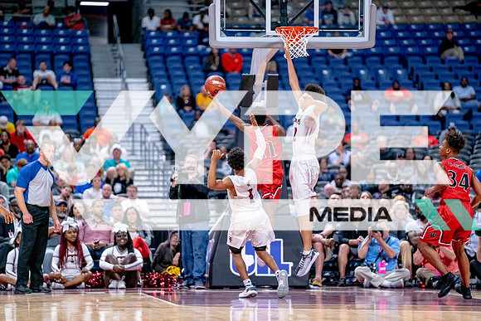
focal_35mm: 200
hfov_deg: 10.3
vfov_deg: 6.9
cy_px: 160
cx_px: 240
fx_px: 2673
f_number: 2.8
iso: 2500
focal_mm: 200
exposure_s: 1/1000
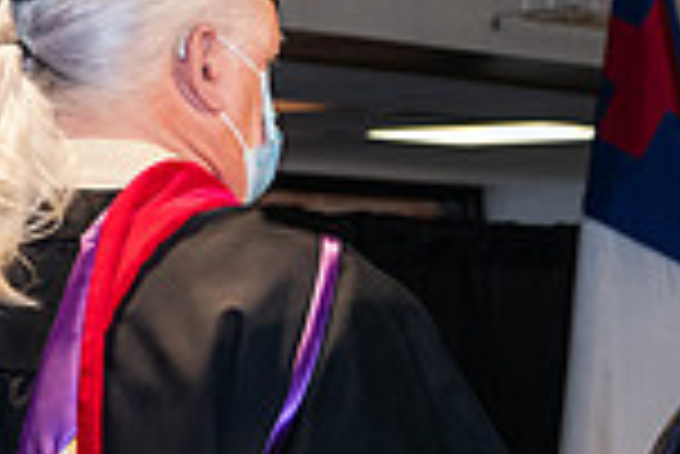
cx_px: 1126
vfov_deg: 5.4
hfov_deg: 7.9
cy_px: 546
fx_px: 4802
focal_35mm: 254
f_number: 6.3
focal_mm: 66
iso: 1600
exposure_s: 1/200
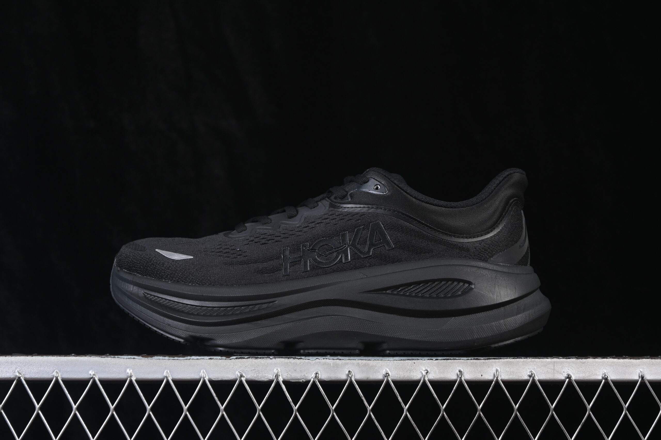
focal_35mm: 75
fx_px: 1377
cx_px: 330
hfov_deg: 27.0
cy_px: 220
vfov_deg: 18.2
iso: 160
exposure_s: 1/60
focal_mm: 50
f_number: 6.3
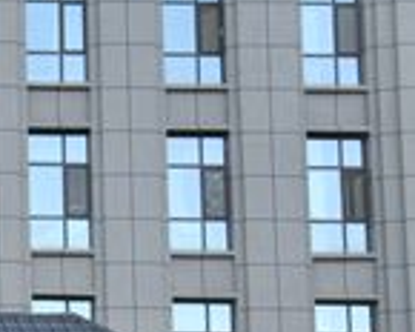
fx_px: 1670
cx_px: -292
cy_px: 529
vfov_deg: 10.8
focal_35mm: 136
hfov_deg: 13.0
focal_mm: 35
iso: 1000
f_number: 4
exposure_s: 1/1250
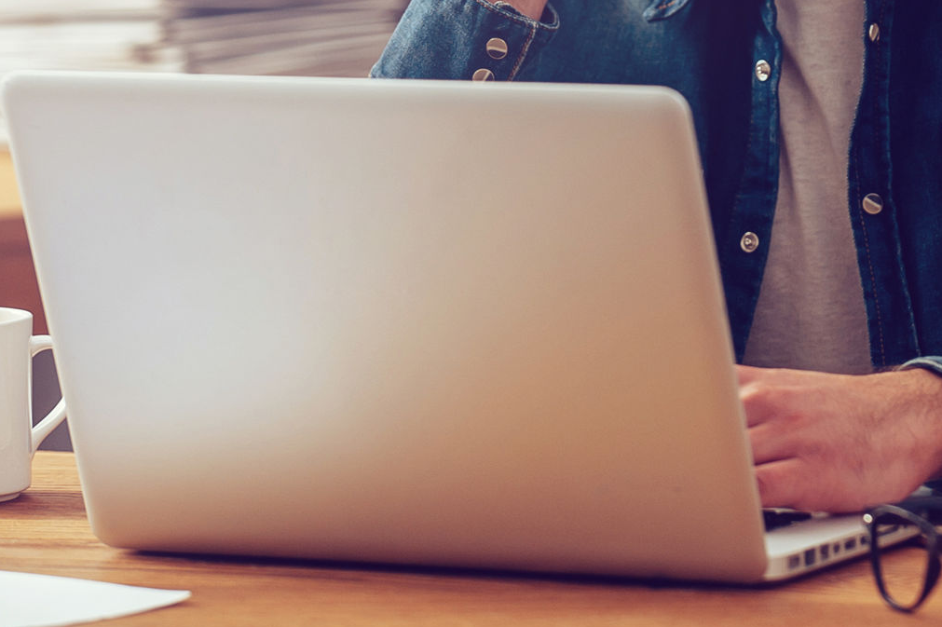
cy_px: -57
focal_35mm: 288
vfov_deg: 4.8
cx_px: 788
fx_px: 7532
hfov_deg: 7.1
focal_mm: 116
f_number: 3.5
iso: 200
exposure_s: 1/100
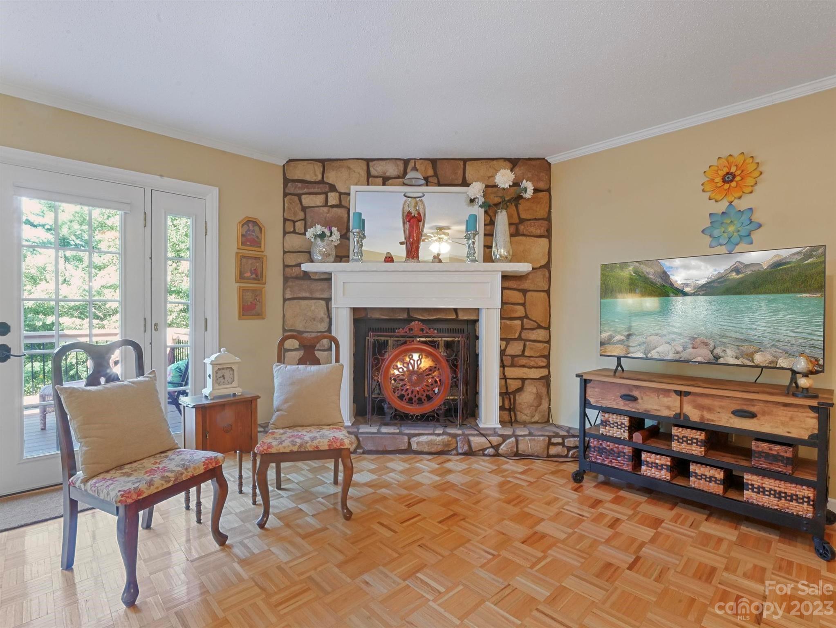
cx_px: 418
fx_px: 387
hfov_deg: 94.5
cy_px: 314
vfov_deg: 78.2
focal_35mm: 16
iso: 800
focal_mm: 8
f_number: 14
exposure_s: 2
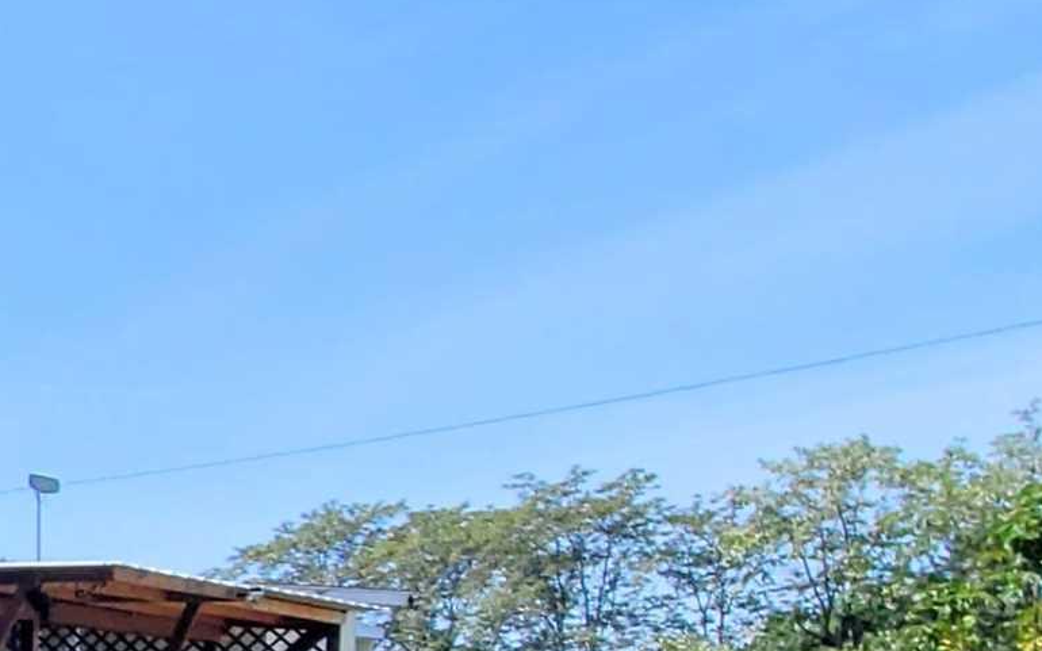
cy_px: 880
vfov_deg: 21.1
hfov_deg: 21.4
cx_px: -890
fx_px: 1562
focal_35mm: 55
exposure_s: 1/1176
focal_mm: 2.2
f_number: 2.2
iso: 64
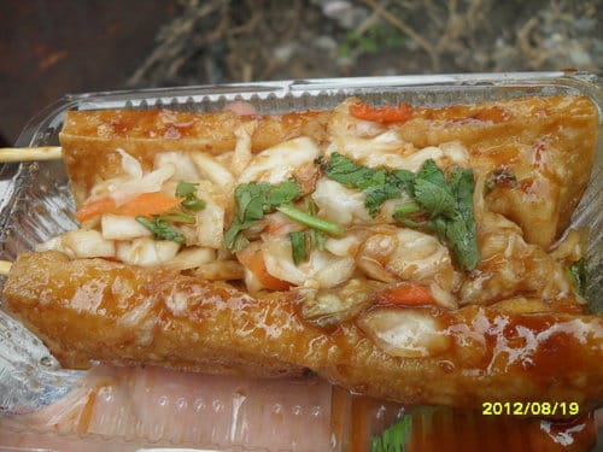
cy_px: 226
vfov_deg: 40.7
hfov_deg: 52.6
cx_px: 302
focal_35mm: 35
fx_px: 610
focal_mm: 6.2
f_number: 8.9
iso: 100
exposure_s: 1/90
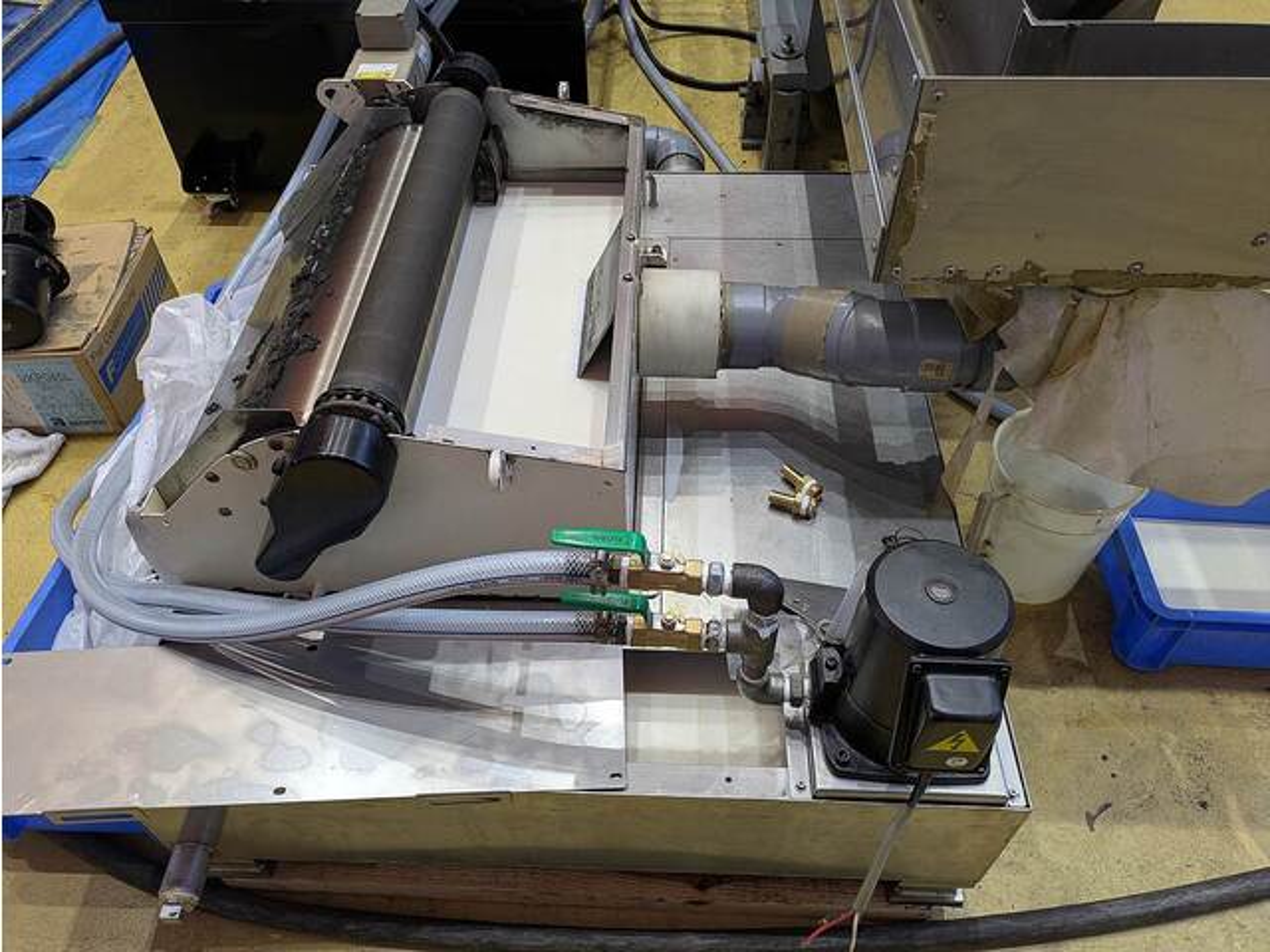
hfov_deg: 69.4
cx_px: 635
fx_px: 917
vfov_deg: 54.9
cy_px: 476
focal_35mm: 25
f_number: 1.89
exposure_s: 1/33.3
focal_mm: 5.43
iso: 87
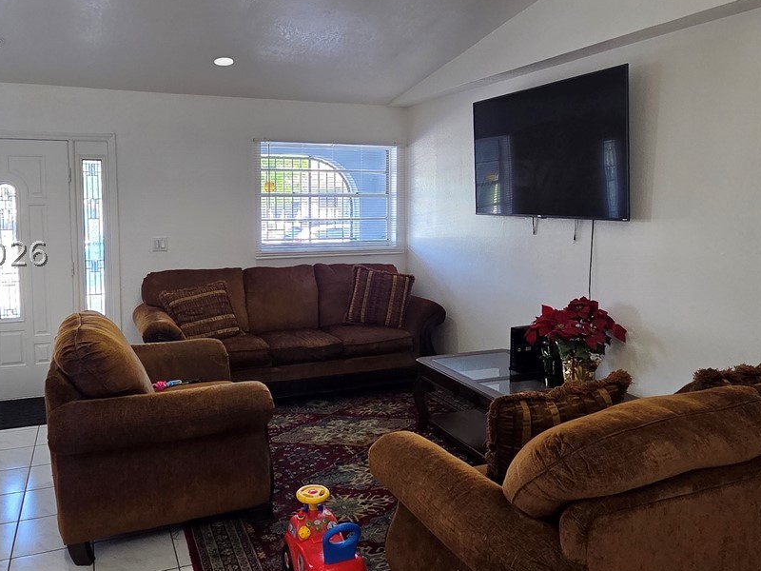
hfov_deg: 67.1
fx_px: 572
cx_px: 339
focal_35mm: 26
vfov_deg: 52.9
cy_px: 253
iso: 200
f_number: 2.2
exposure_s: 1/120
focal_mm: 2.2
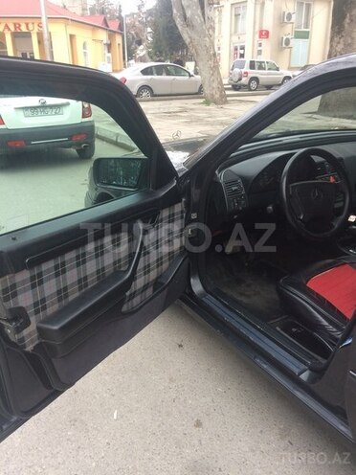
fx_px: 398
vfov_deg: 61.7
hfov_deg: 48.2
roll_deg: +0.2
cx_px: 178
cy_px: 238
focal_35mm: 29
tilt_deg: -24.8
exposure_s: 1/33
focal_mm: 4.15
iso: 40
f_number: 2.2
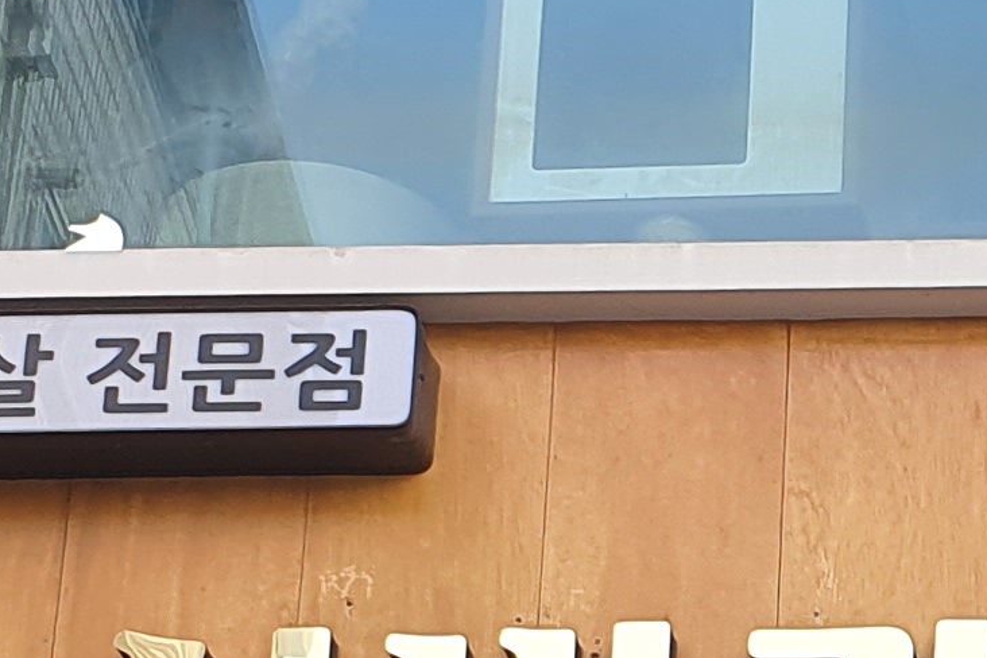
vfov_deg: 9.0
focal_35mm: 149
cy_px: 902
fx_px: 4085
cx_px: 1220
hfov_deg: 13.4
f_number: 2.4
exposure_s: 1/264
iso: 50
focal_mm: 4.32
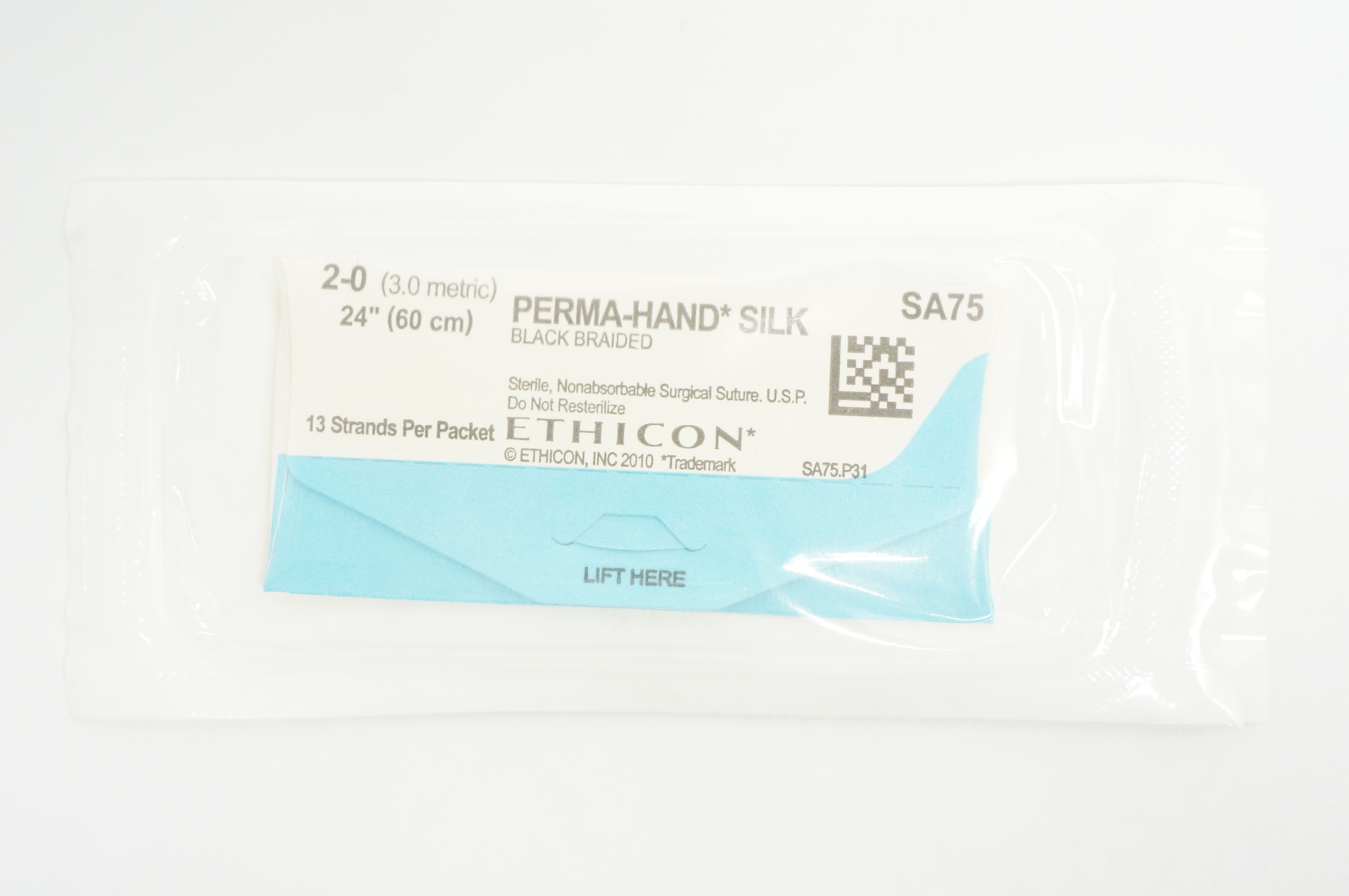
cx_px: 674
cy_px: 448
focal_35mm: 50
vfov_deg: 27.2
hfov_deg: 40.0
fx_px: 1853
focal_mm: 33
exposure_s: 1/15
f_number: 8
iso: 400
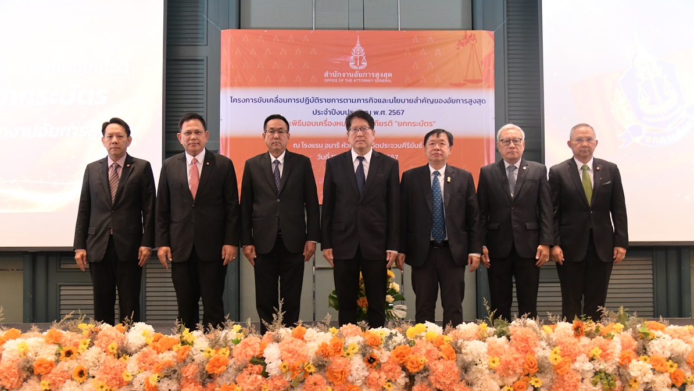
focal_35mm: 40
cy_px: 200
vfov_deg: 29.7
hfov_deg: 50.5
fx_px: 736
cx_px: 346
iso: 2500
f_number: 4.5
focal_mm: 38
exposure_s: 1/60
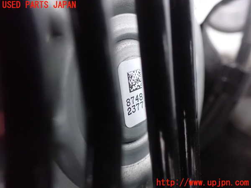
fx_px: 218
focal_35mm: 30
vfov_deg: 46.8
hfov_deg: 60.0
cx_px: 126
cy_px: 94
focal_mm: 5.4
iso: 1600
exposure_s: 1/20
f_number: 2.3
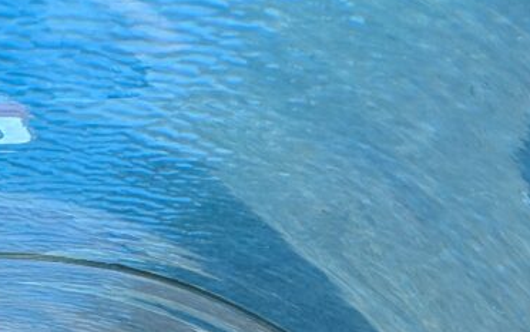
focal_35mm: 143
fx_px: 2067
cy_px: 519
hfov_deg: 14.4
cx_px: 30
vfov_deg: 8.9
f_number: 1.68
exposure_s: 1/450
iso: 19
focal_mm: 6.9
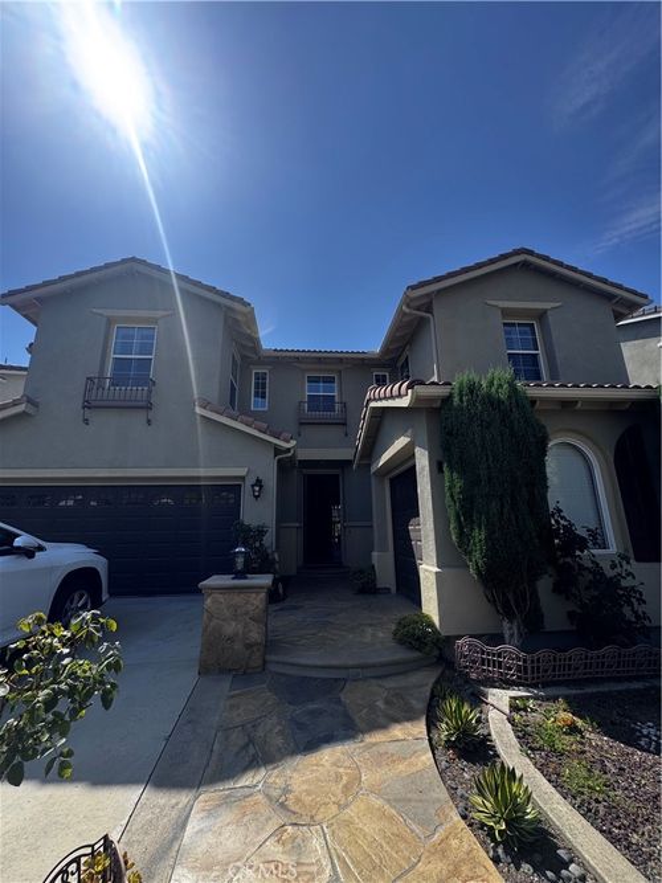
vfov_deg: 102.1
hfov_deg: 85.7
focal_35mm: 14
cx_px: 331
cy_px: 442
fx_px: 357
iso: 50
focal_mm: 2.22
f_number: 2.2
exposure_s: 1/1709
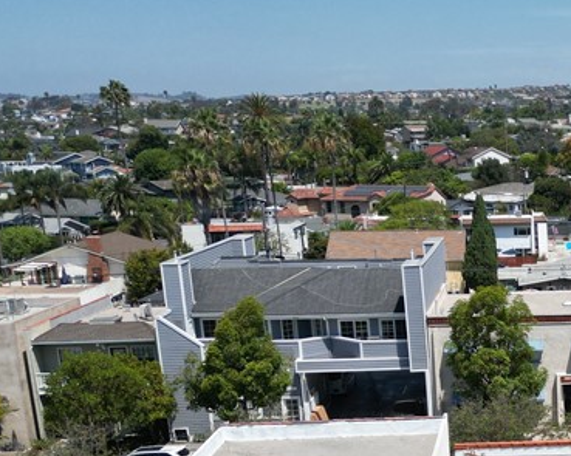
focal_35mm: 65
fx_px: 1098
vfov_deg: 22.7
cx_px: 658
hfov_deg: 26.4
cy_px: 434
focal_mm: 6.72
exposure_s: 1/4000
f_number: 1.7
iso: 120
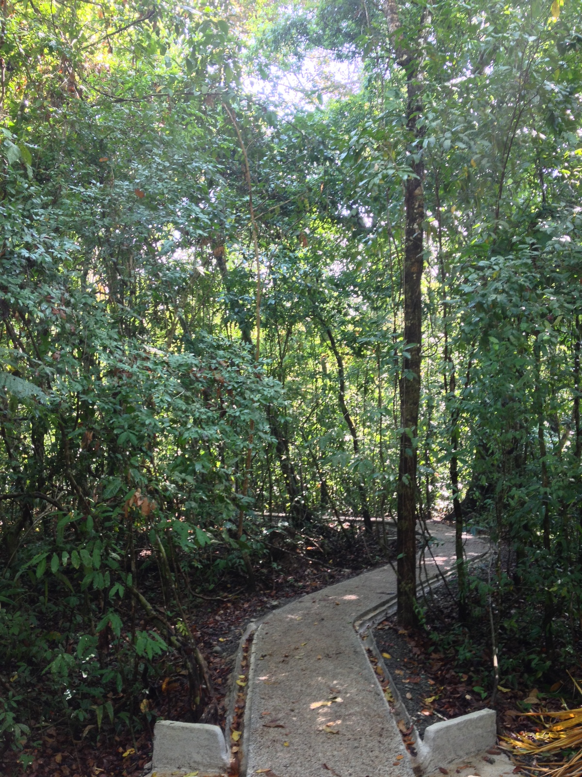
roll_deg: +0.7
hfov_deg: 40.7
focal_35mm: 35
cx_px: 291
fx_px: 785
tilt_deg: +4.9
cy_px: 388
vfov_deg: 52.6
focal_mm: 4.28
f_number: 2.4
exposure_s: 1/20
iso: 50
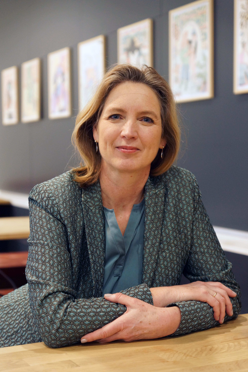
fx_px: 697
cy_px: 186
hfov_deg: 20.2
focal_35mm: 68
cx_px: 124
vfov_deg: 29.9
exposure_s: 1/60
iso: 800
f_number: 2.8
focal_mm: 45
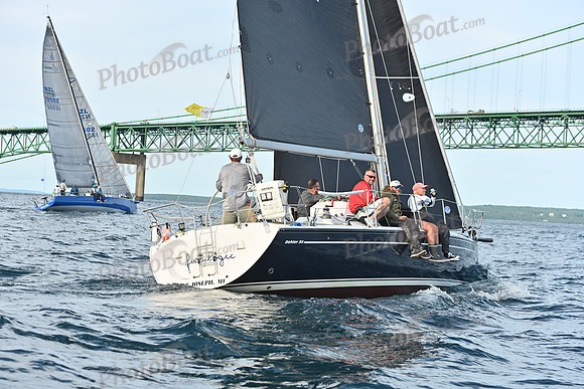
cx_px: 292
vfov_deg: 15.9
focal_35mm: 86
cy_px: 194
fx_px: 1395
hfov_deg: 23.6
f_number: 4.5
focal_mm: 86
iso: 320
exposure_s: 1/1250
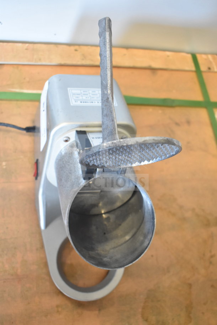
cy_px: 162
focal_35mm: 36
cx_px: 108
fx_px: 325
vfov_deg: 53.1
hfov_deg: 36.9
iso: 1800
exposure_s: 1/40
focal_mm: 24
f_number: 3.8
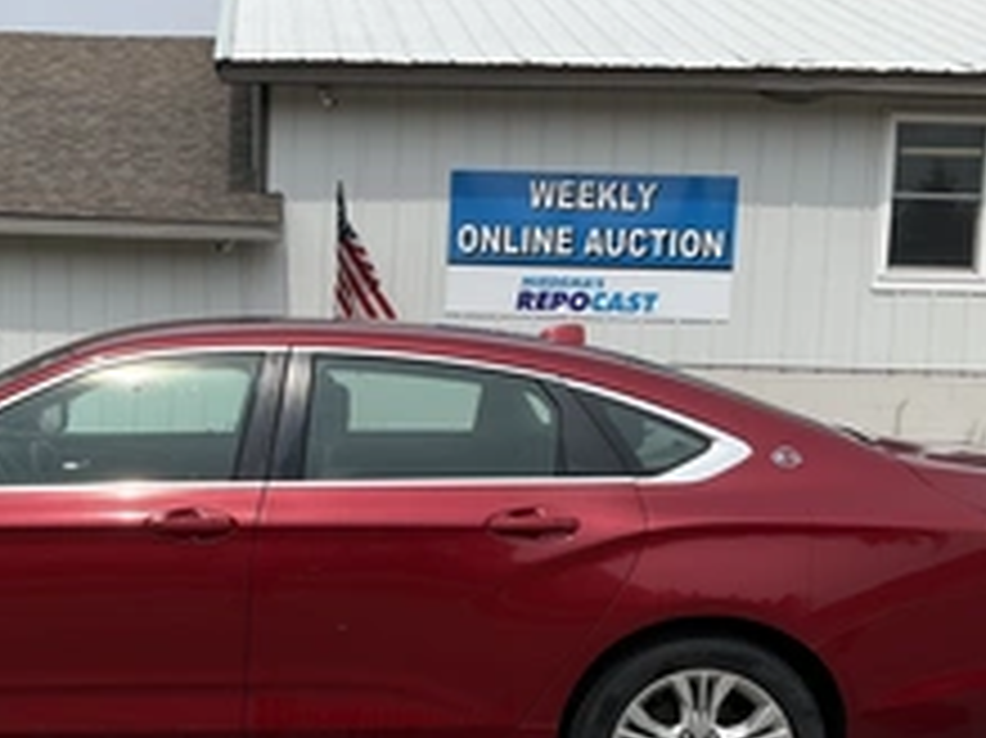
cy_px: 500
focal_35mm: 53
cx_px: 243
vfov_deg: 27.3
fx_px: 1509
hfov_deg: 35.4
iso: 25
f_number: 1.8
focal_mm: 3
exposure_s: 1/2538
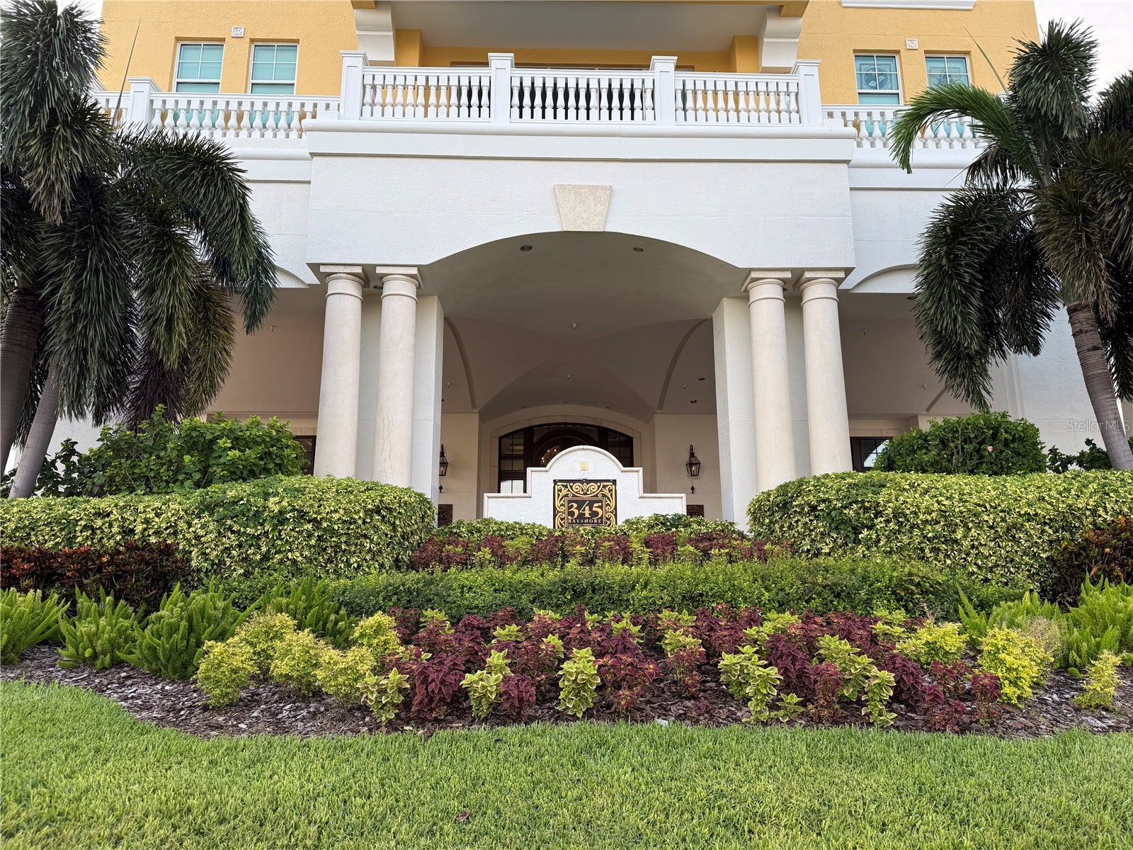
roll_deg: +0.2
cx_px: 566
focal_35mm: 24
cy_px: 425
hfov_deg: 71.6
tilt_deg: +13.5
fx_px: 786
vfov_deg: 56.8
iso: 80
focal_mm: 6.76
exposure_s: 1/372
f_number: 1.78
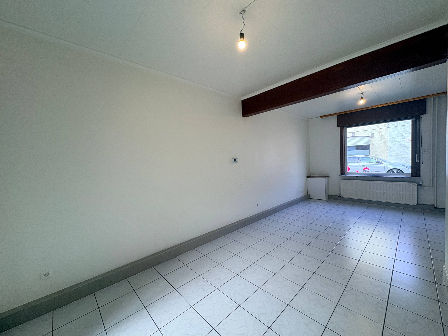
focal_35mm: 14
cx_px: 224
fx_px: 181
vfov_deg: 85.7
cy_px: 168
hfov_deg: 102.1
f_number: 2.2
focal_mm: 2.22
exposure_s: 1/99
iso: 100
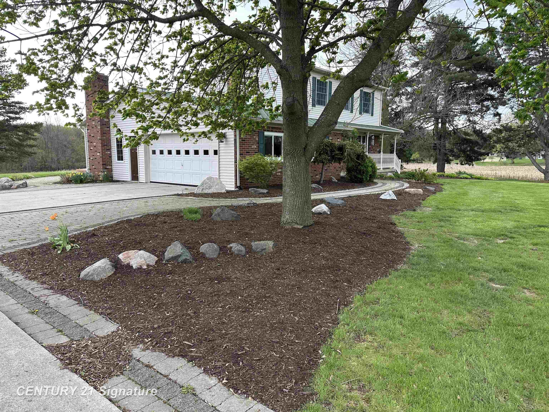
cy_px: 206
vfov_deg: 56.8
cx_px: 274
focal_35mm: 24
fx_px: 381
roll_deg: +0.0
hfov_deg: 71.6
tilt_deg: -6.2
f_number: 1.78
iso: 80
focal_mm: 6.86
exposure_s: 1/454
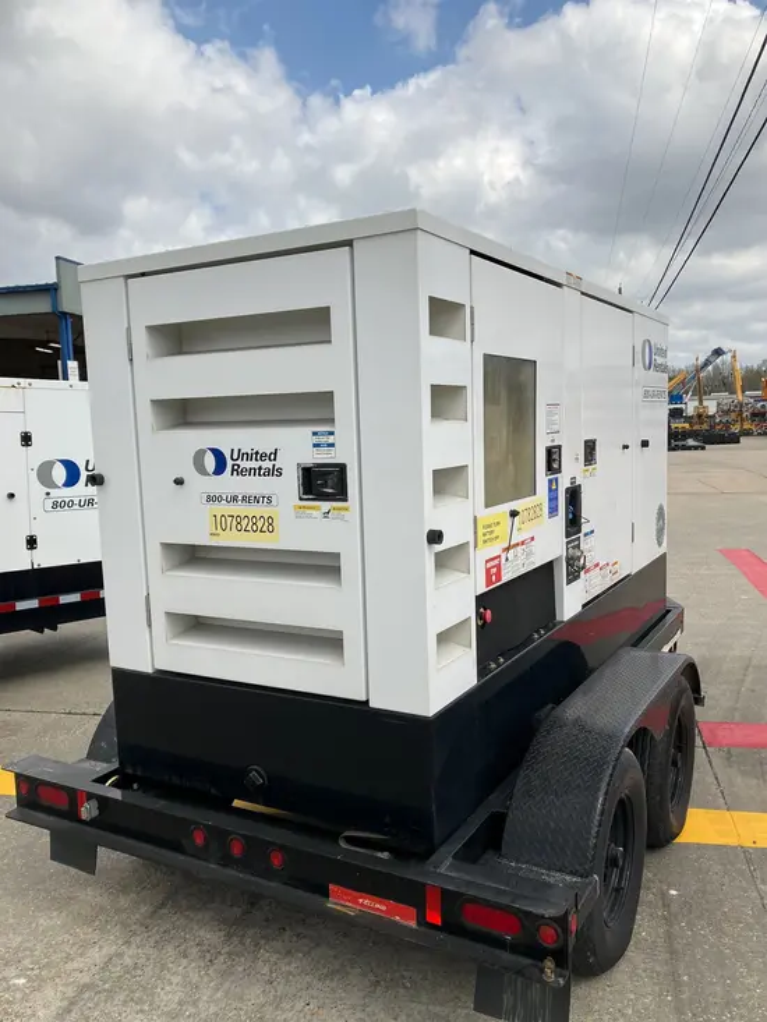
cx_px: 384
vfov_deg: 63.4
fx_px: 827
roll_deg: +2.8
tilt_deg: -4.2
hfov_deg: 49.8
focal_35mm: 28
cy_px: 511
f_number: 1.8
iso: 32
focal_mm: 3.99
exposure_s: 1/2433
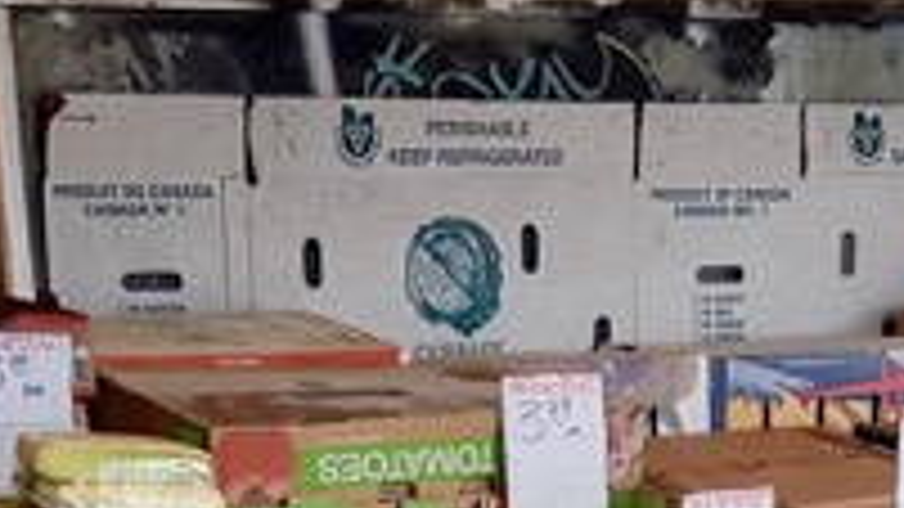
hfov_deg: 16.8
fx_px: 3044
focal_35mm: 127
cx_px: 675
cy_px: 1144
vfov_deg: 8.8
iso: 40
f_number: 1.7
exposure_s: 1/216
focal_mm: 4.2
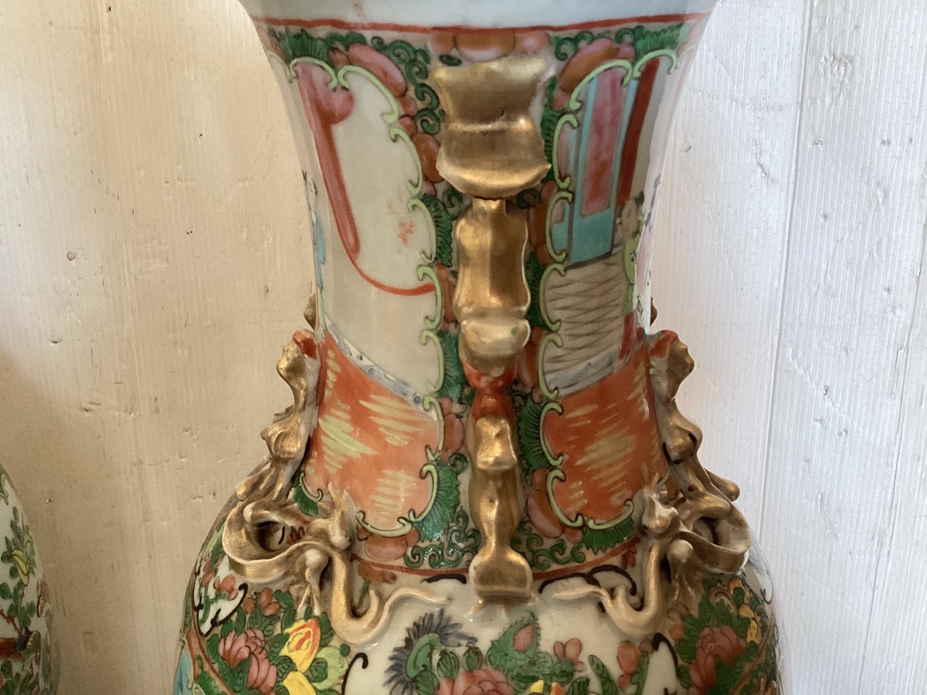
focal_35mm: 31
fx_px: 830
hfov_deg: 58.4
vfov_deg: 45.4
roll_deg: -2.3
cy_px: 348
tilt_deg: -22.1
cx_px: 464
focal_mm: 3.3
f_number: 2.4
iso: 100
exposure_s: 1/60
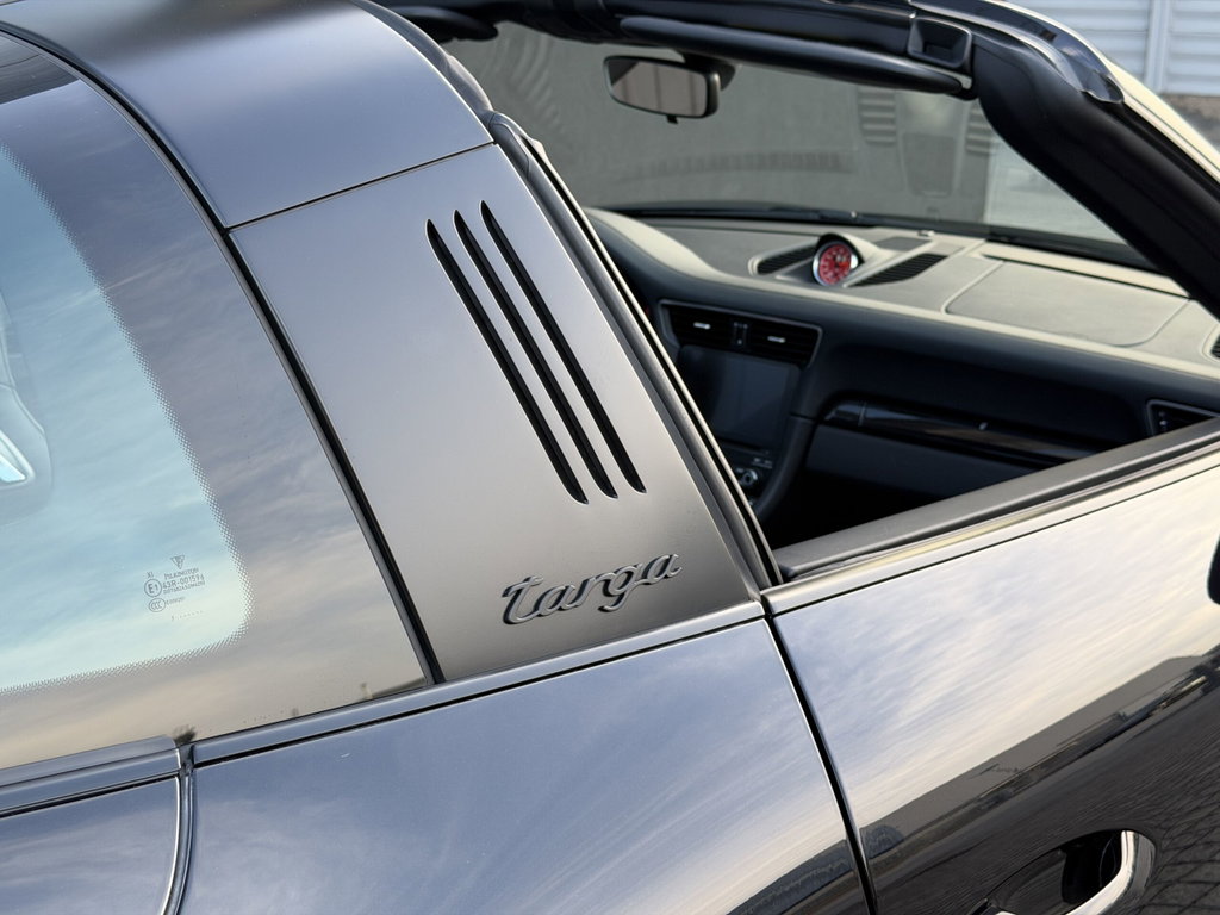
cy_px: 458
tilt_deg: -15.7
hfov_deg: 39.7
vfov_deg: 30.3
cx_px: 610
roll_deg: -1.2
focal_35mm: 48
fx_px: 1692
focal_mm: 6.76
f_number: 1.78
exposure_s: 1/121
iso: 50
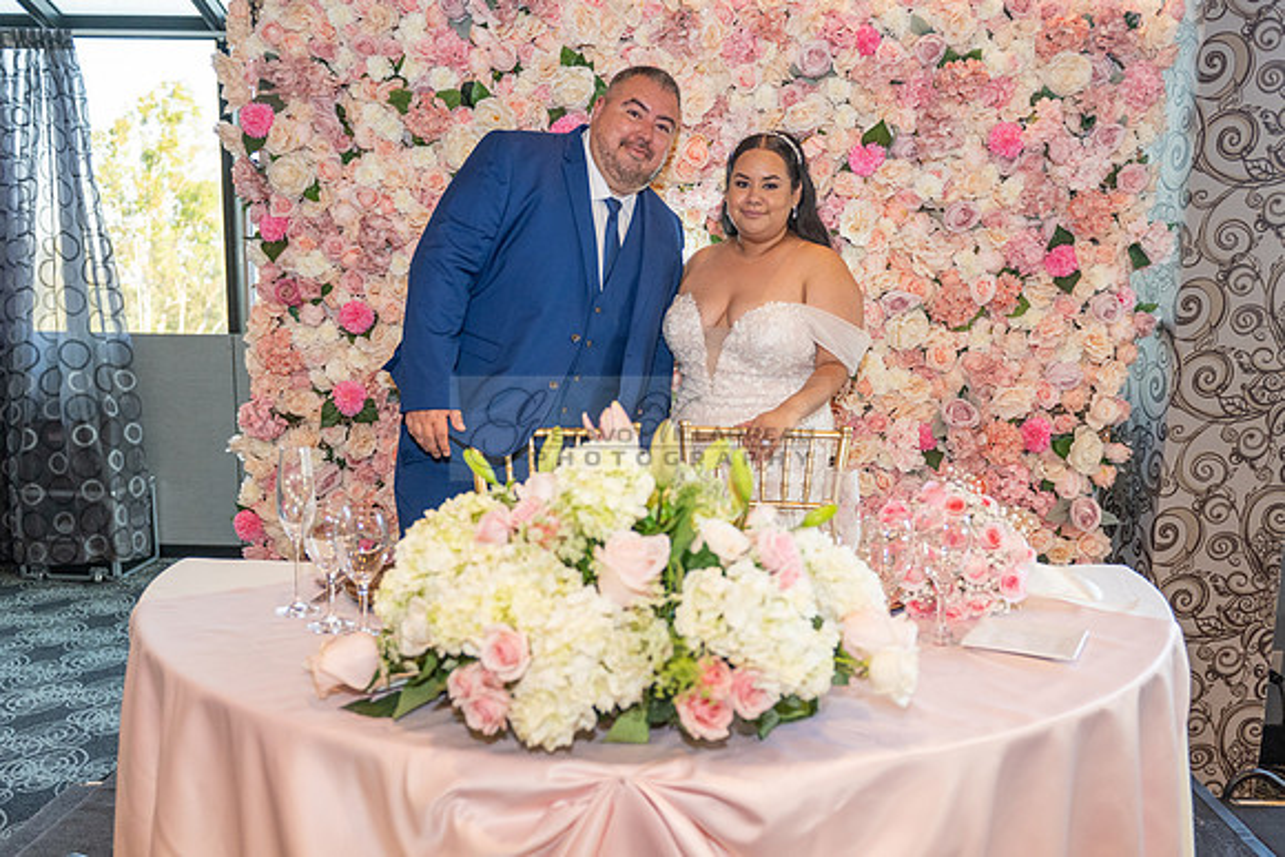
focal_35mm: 30
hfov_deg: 61.3
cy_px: 467
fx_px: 1084
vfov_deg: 43.1
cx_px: 646
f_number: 2.8
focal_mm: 24
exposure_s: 1/200
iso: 1000
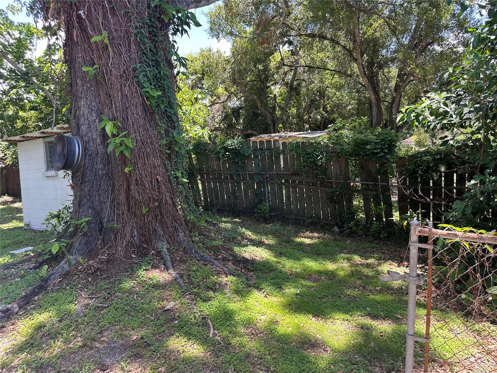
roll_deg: +1.4
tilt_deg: -4.0
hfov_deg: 71.6
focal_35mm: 24
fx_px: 345
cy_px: 186
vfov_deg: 56.8
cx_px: 248
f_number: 1.78
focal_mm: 6.86
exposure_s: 1/364
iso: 80
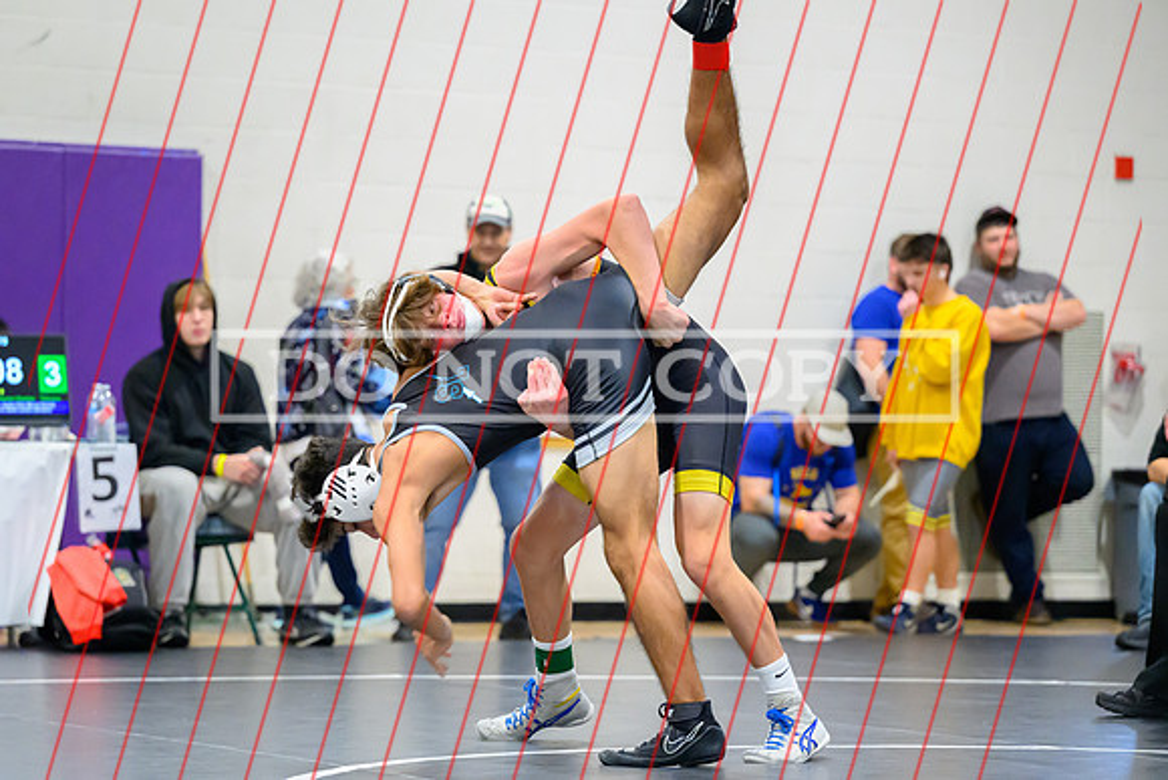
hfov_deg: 16.3
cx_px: 474
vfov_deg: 11.0
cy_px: 421
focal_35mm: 125
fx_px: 4065
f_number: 2.8
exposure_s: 1/640
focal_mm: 104
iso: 8000
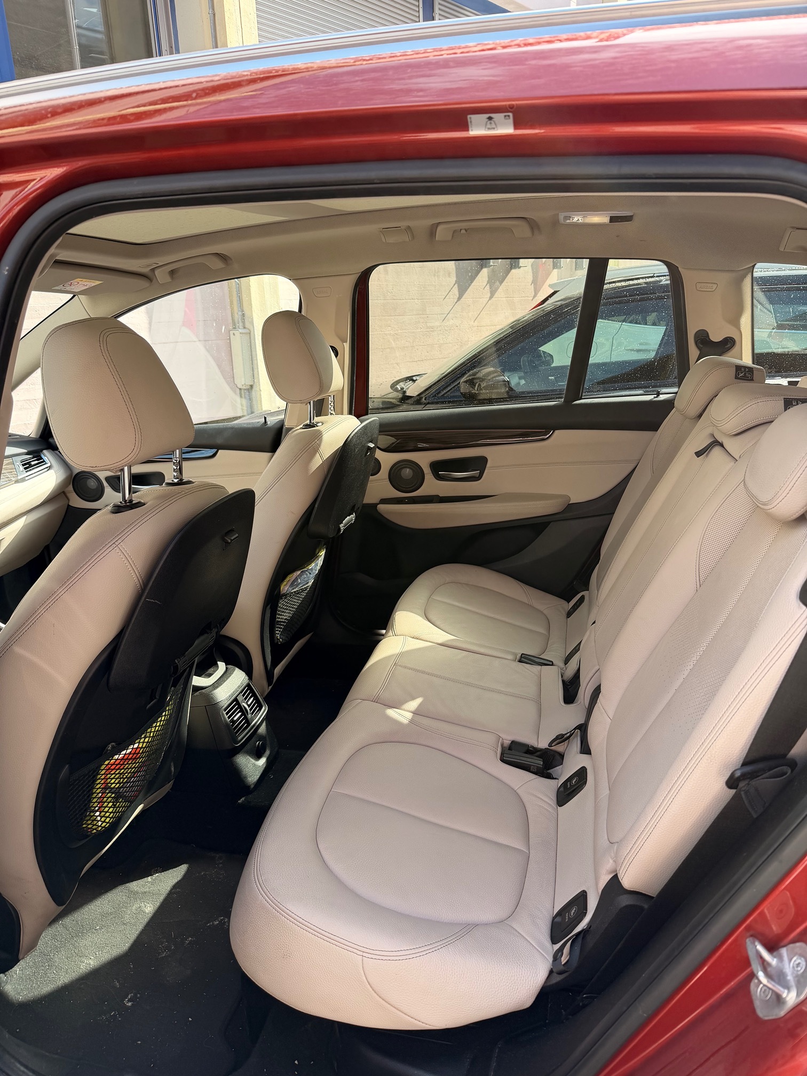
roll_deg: +1.9
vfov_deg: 71.6
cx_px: 404
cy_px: 538
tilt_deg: -17.8
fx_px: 746
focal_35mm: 24
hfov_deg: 56.8
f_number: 1.78
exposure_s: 1/261
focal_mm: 6.76
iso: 80
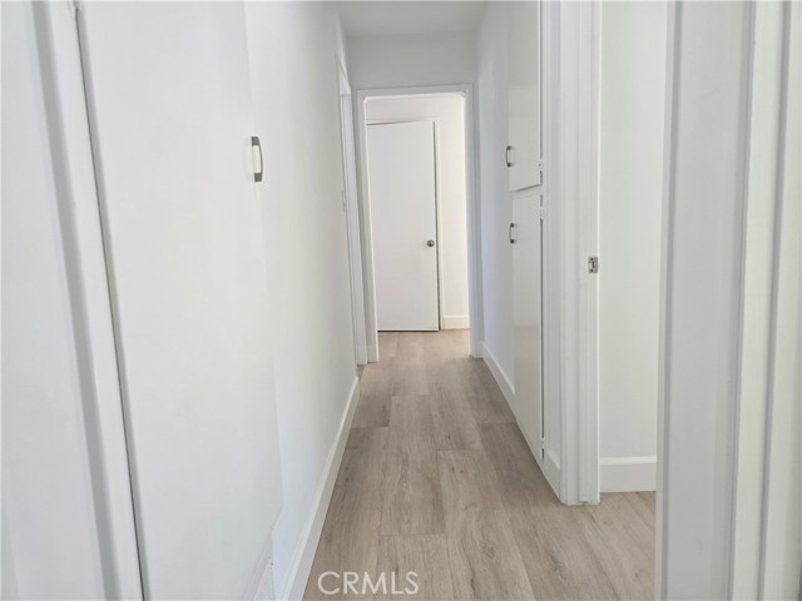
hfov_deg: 73.9
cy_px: 300
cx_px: 401
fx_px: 533
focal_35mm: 23
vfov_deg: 58.9
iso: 160
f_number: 1.7
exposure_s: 1/120
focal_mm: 6.3
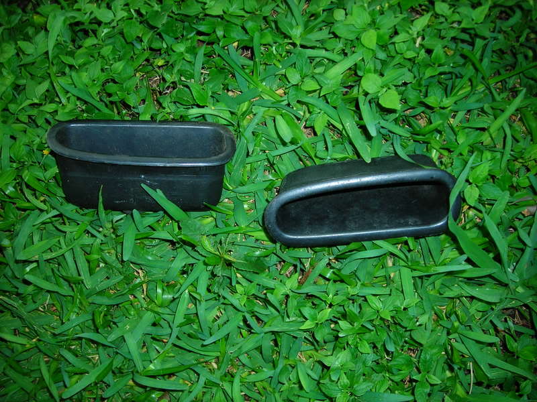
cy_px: 201
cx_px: 268
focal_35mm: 38
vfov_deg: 37.7
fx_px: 589
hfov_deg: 49.0
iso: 50
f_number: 3.2
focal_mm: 6.3
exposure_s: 1/60.1
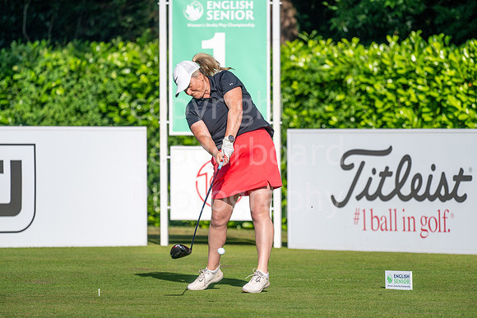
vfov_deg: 4.6
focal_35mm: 300
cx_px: 238
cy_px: 159
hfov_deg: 6.9
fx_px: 3976
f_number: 5
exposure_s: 1/3200
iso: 200
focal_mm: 300
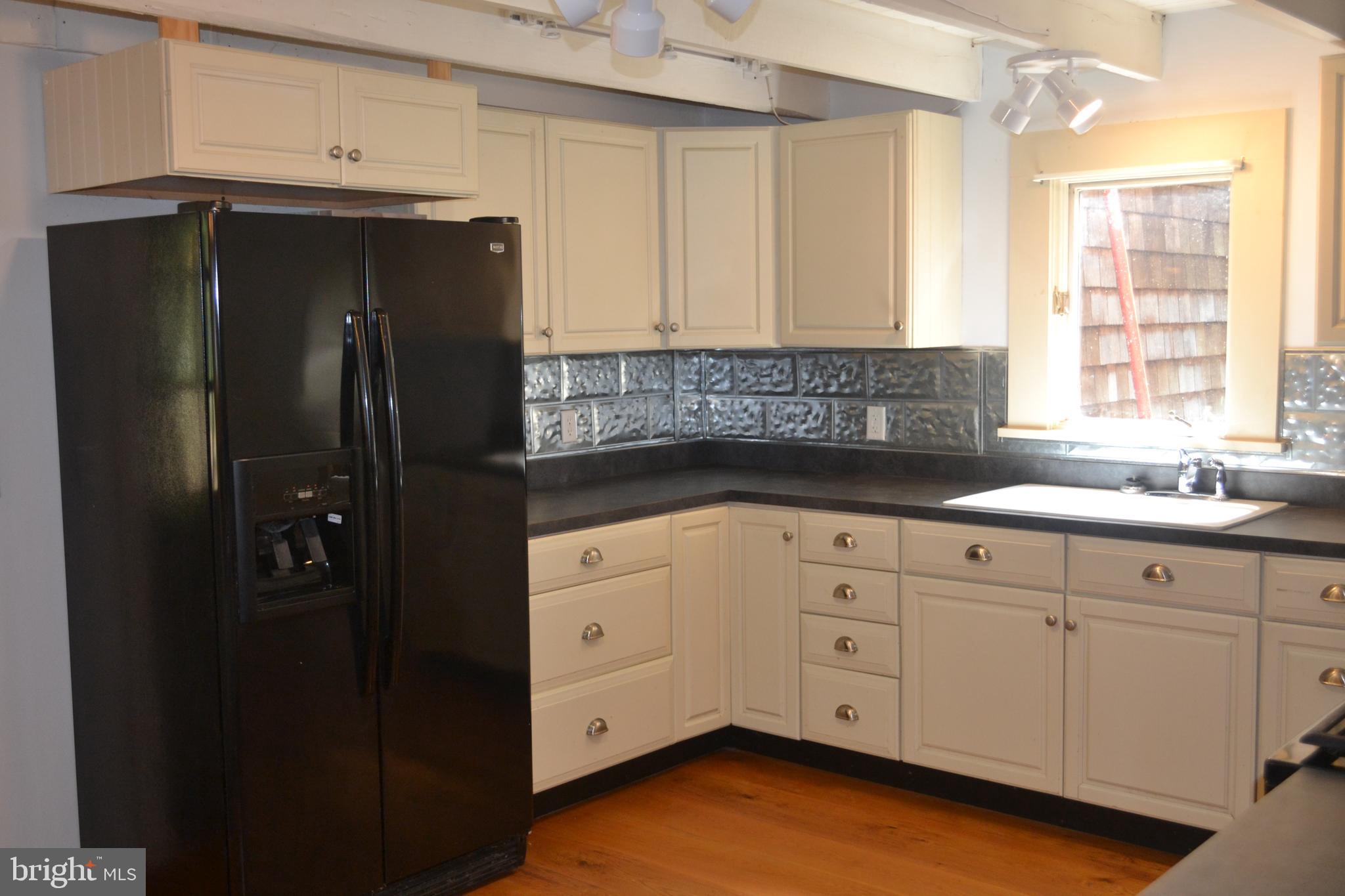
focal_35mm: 36
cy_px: 448
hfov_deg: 53.1
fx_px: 1345
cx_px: 672
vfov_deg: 36.9
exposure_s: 1/60
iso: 720
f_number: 4
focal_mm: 24
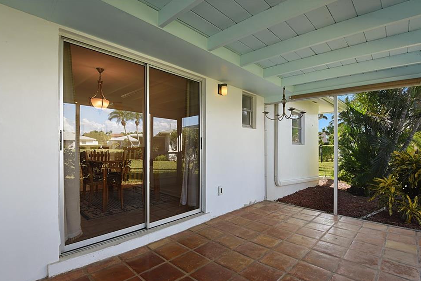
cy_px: 148
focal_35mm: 17
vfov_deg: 70.4
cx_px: 212
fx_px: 199
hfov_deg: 93.3
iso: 400
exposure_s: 1/10
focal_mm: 16
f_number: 11
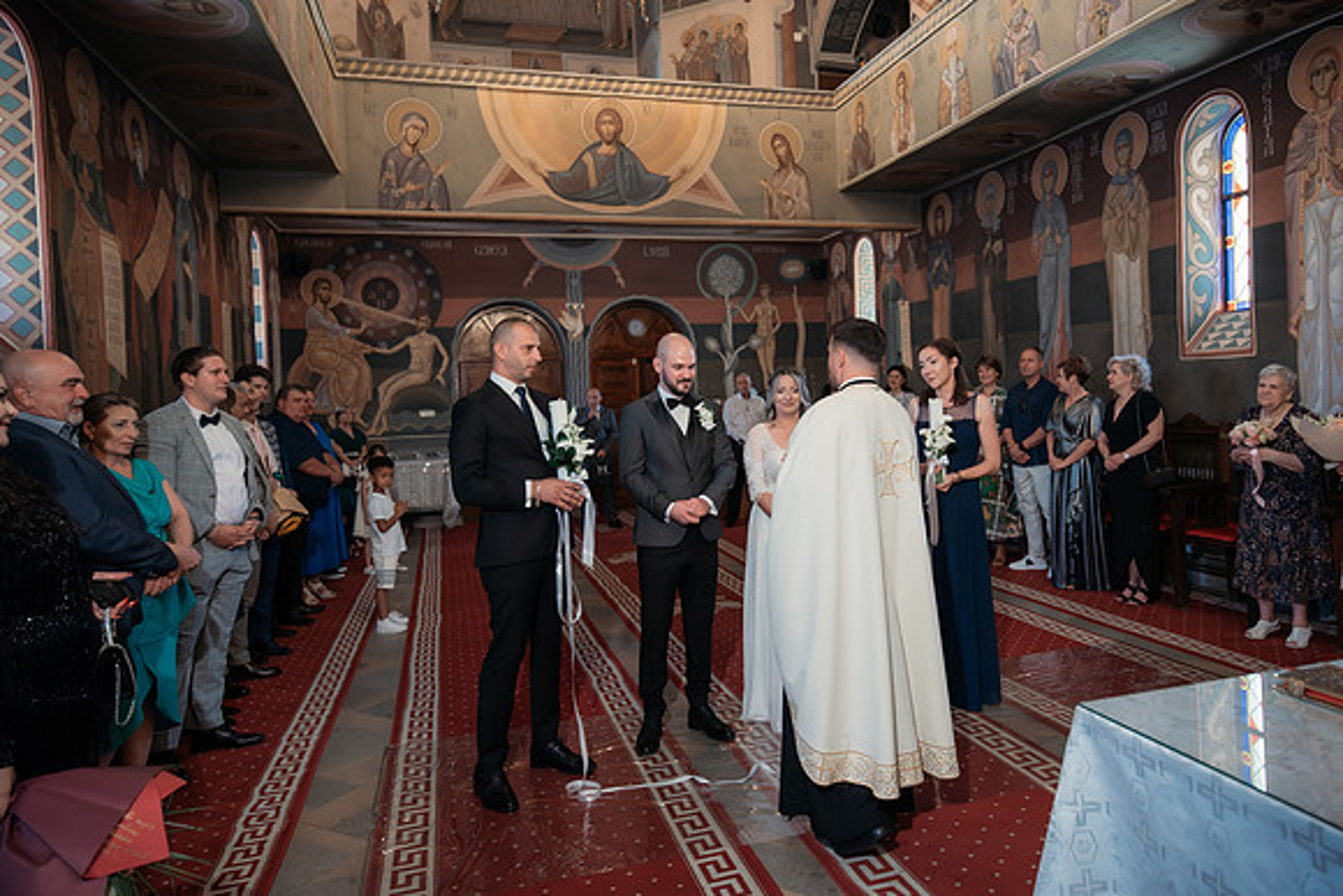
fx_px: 871
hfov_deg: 75.1
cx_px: 735
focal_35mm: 23
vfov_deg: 54.4
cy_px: 412
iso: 3200
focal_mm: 21
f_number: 2.8
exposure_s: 1/200
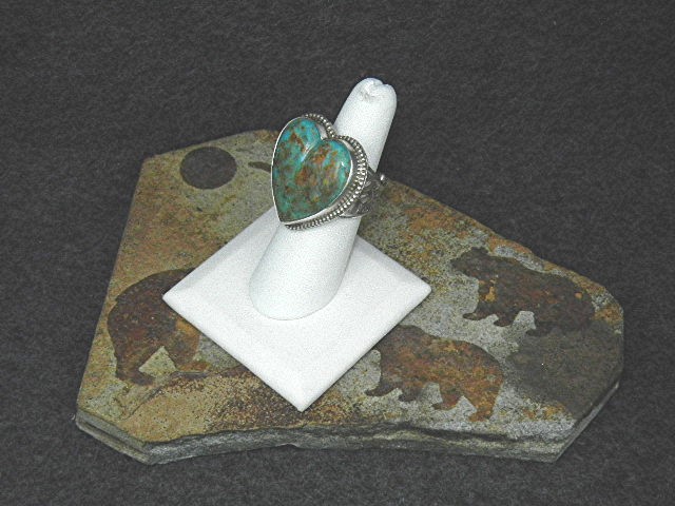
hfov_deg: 32.7
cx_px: 338
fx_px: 1150
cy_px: 253
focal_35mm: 59
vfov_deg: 24.8
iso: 800
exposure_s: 1/30
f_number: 8
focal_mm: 10.6
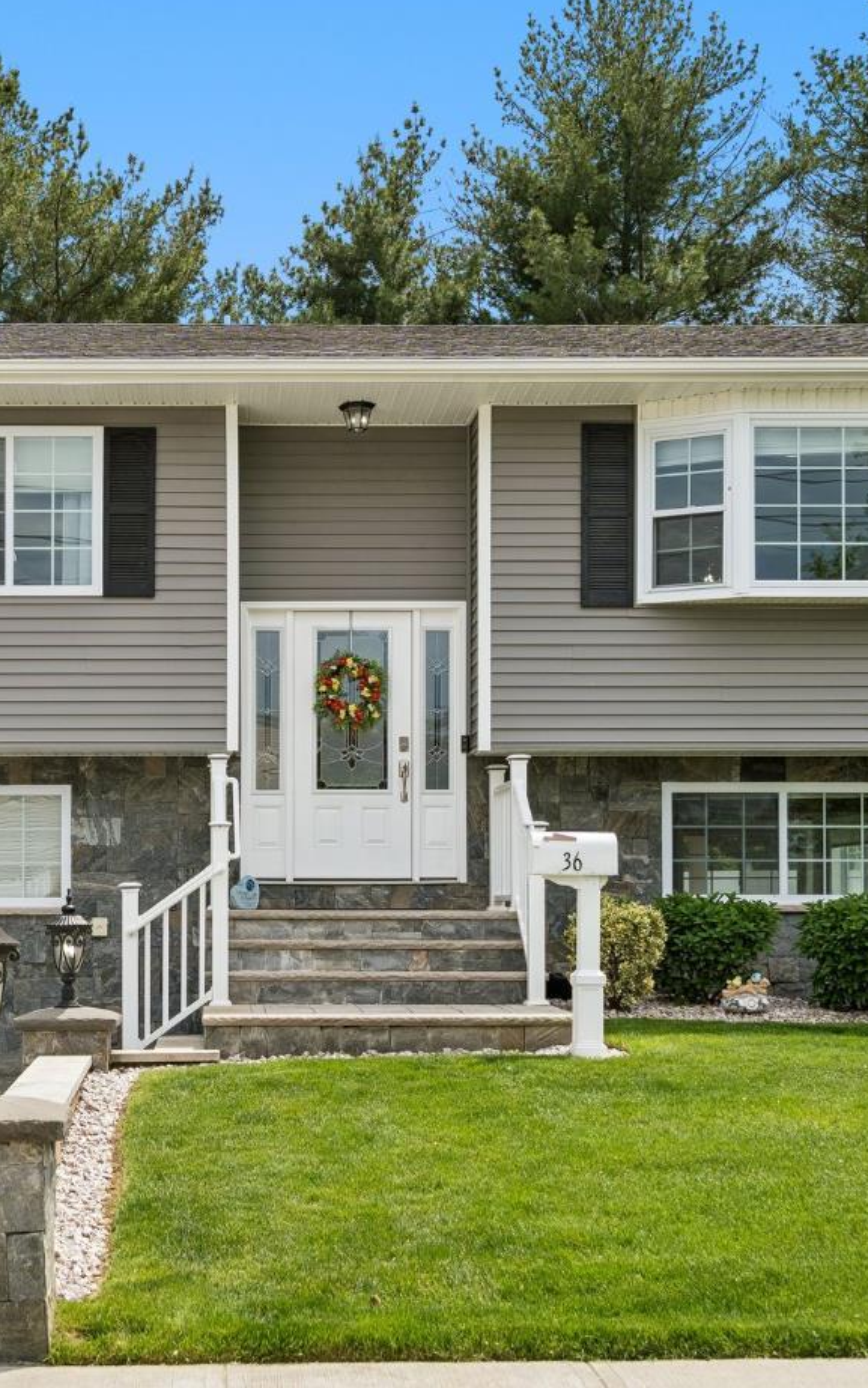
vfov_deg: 38.2
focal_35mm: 53
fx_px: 2006
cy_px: 638
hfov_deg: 24.1
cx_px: 209
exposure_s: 1/500
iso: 200
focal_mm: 32
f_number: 8
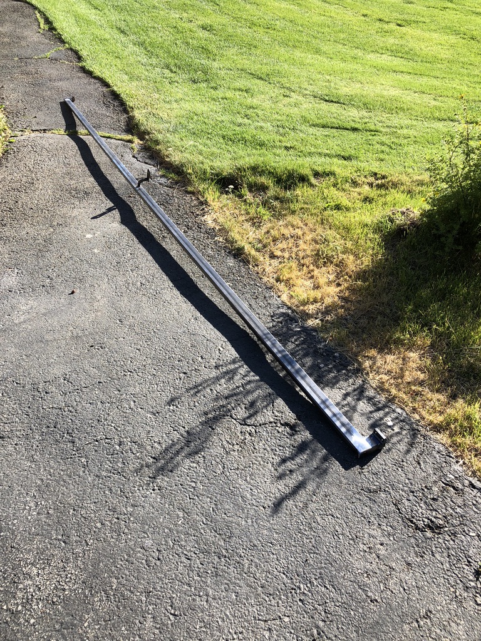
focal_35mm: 28
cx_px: 240
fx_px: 519
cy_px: 320
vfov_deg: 63.4
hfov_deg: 49.7
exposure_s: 1/649
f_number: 1.8
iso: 20
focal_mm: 4
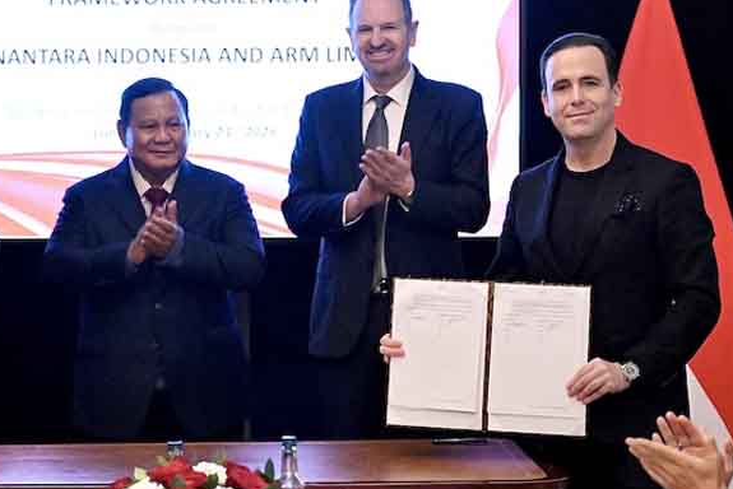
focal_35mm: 139
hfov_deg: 14.7
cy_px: 280
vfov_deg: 9.9
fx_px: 2831
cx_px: 274
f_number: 2.8
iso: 5000
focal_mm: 62
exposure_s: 1/200
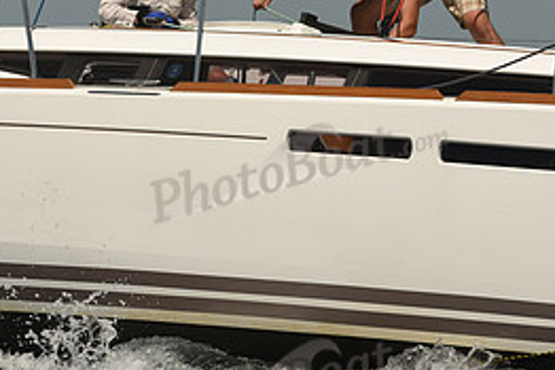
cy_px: 88
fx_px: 8206
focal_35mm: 532
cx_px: 42
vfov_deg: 2.6
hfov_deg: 3.9
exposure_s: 1/1000
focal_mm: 240
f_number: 9
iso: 250
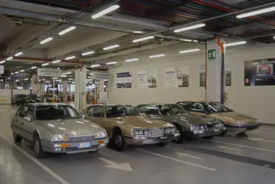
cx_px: 138
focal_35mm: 36
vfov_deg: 37.0
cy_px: 92
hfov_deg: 53.1
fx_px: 275
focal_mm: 24
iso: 100
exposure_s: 1/8
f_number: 3.5
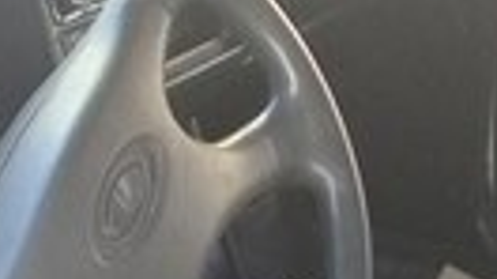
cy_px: 449
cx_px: -41
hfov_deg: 16.4
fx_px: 1672
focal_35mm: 127
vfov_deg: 9.2
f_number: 2.2
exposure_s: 1/50
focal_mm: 3.3
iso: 50
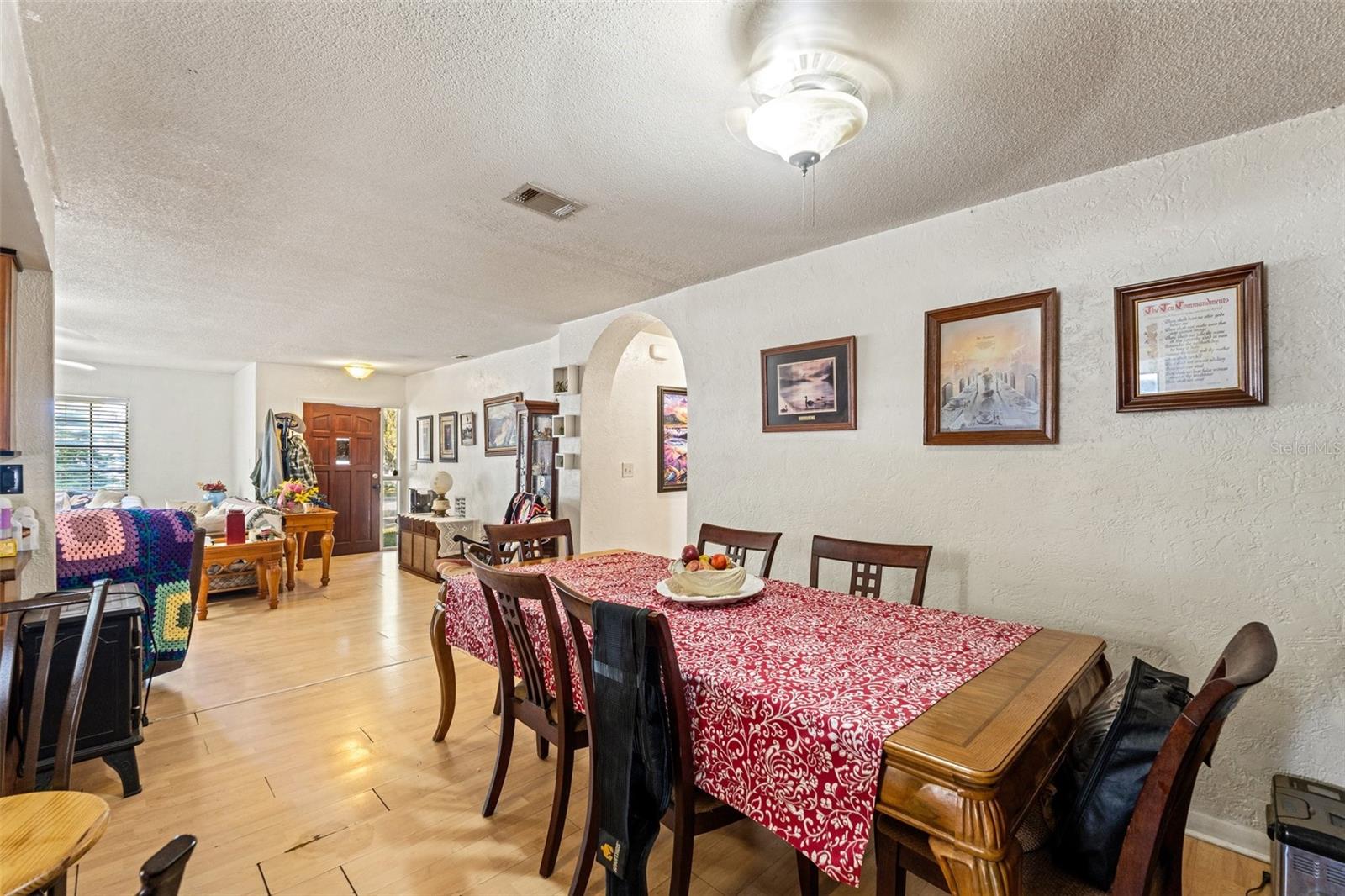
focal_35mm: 15
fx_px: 560
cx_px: 672
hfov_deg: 100.4
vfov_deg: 77.3
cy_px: 448
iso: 400
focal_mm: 10
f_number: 7.1
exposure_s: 1/1.25
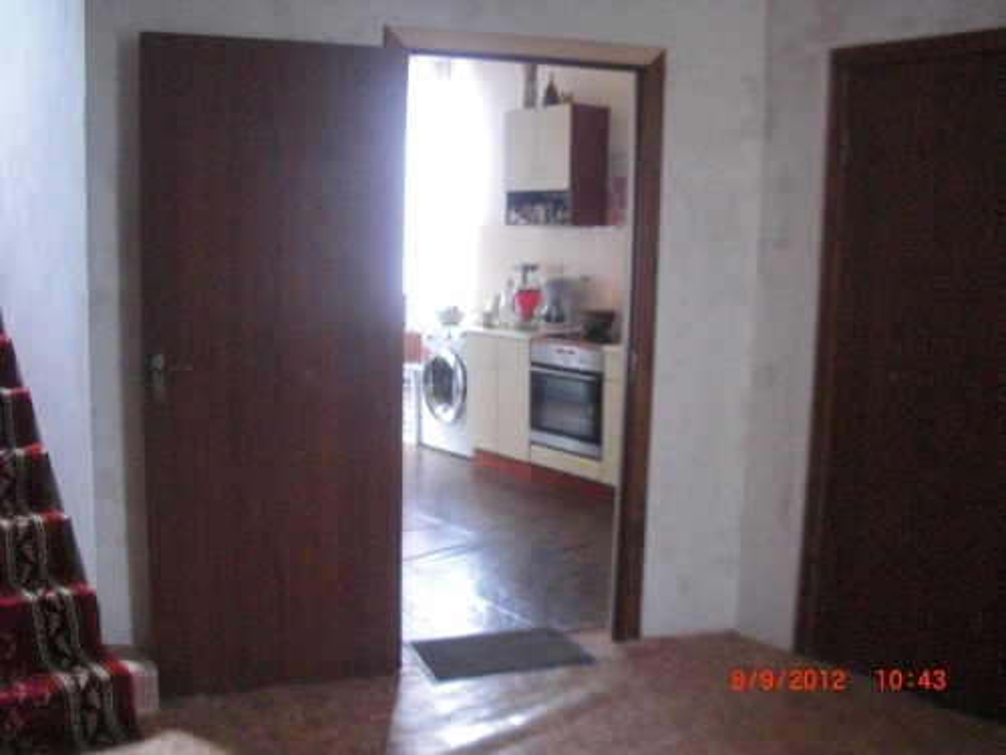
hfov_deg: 51.4
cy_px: 378
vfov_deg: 39.7
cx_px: 503
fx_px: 1046
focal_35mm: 36
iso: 800
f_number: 2.8
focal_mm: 6.3
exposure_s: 1/100
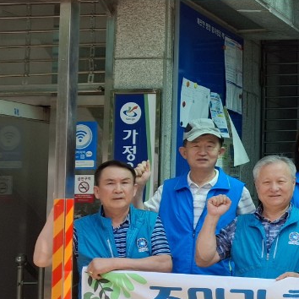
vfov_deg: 21.6
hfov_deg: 18.5
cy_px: 132
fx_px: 782
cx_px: 478
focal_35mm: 80
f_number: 1.8
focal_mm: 4.69
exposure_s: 1/909
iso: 25
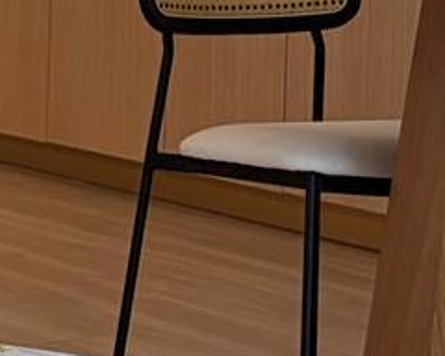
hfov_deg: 11.3
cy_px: -152
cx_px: 4
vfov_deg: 8.9
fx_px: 2226
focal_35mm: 169
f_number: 1.6
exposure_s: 1/120
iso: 100
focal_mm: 5.96
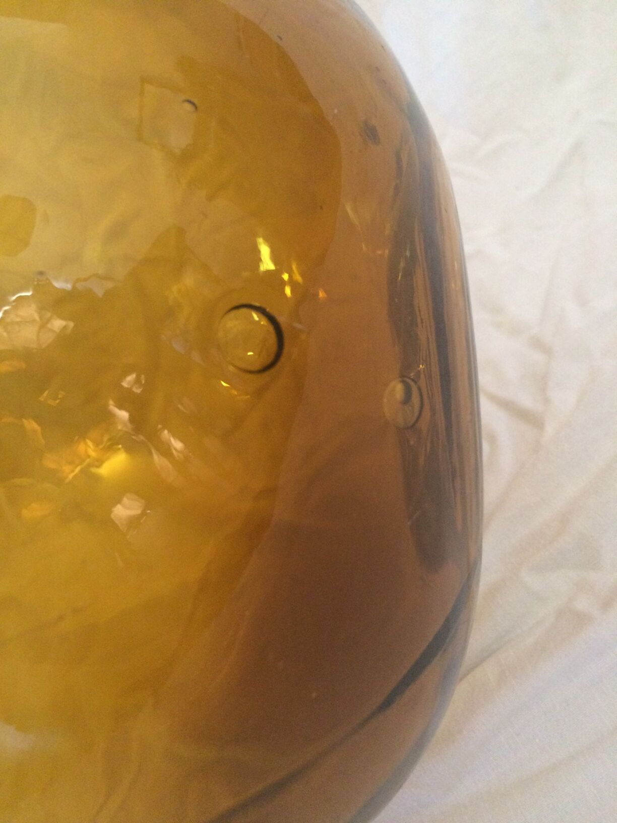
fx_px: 689
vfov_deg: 61.7
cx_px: 308
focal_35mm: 29
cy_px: 412
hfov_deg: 48.2
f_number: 2.2
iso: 320
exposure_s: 1/33
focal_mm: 4.15
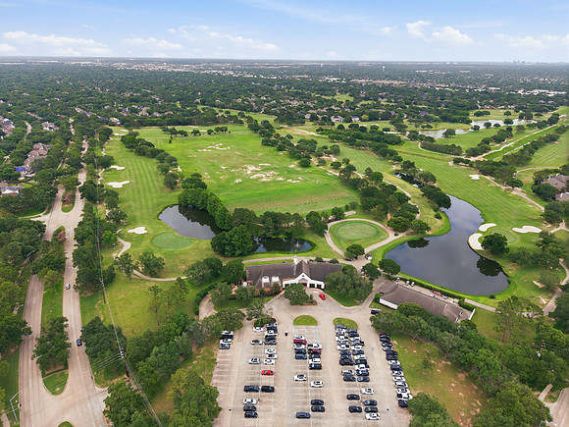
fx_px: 394
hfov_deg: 71.6
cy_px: 214
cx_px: 284
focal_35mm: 24
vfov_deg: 56.8
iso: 220
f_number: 1.8
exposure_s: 1/3000
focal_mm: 8.7
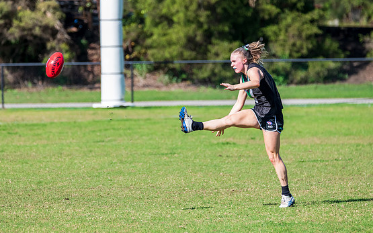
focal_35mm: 515
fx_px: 5236
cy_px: 105
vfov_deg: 2.6
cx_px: 193
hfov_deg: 4.1
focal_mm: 420
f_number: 8
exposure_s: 1/1600
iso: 800
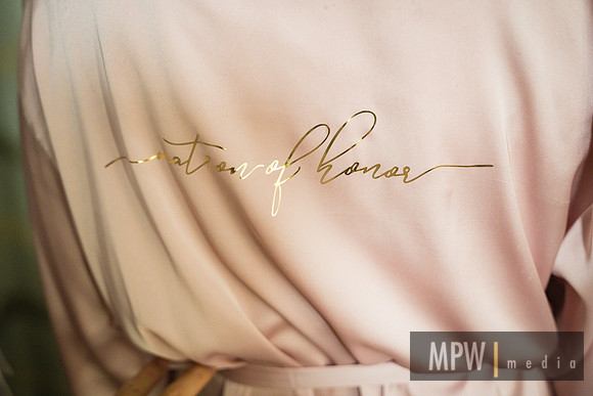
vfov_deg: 28.1
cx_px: 296
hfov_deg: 41.1
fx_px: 791
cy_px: 198
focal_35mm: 48
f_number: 2.8
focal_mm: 48
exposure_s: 1/160
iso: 5000
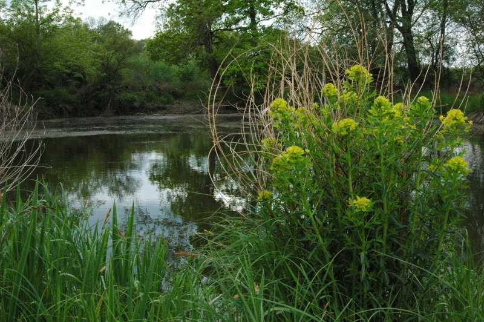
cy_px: 161
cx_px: 242
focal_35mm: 42
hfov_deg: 46.4
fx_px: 564
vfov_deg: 31.8
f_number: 16
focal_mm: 28
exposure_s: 1/250
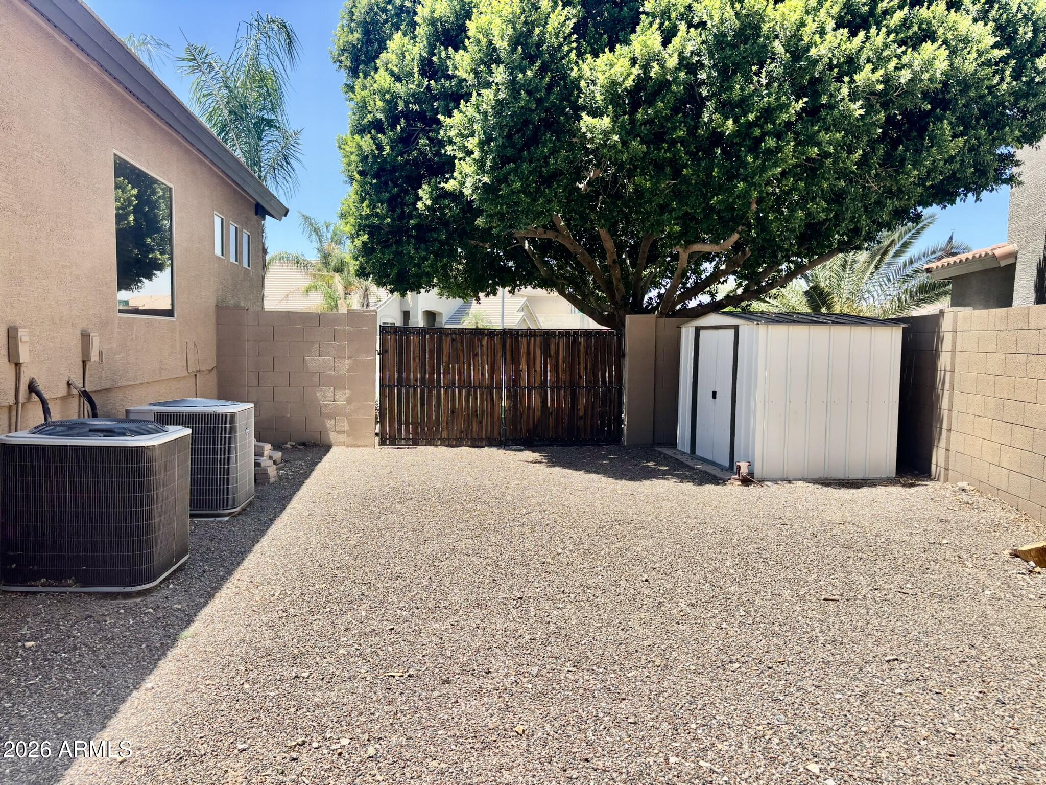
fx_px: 786
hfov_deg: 67.3
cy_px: 392
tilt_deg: -3.3
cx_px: 523
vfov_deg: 53.1
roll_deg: -1.0
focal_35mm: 26
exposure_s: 1/1912
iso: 50
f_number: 1.6
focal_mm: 5.96
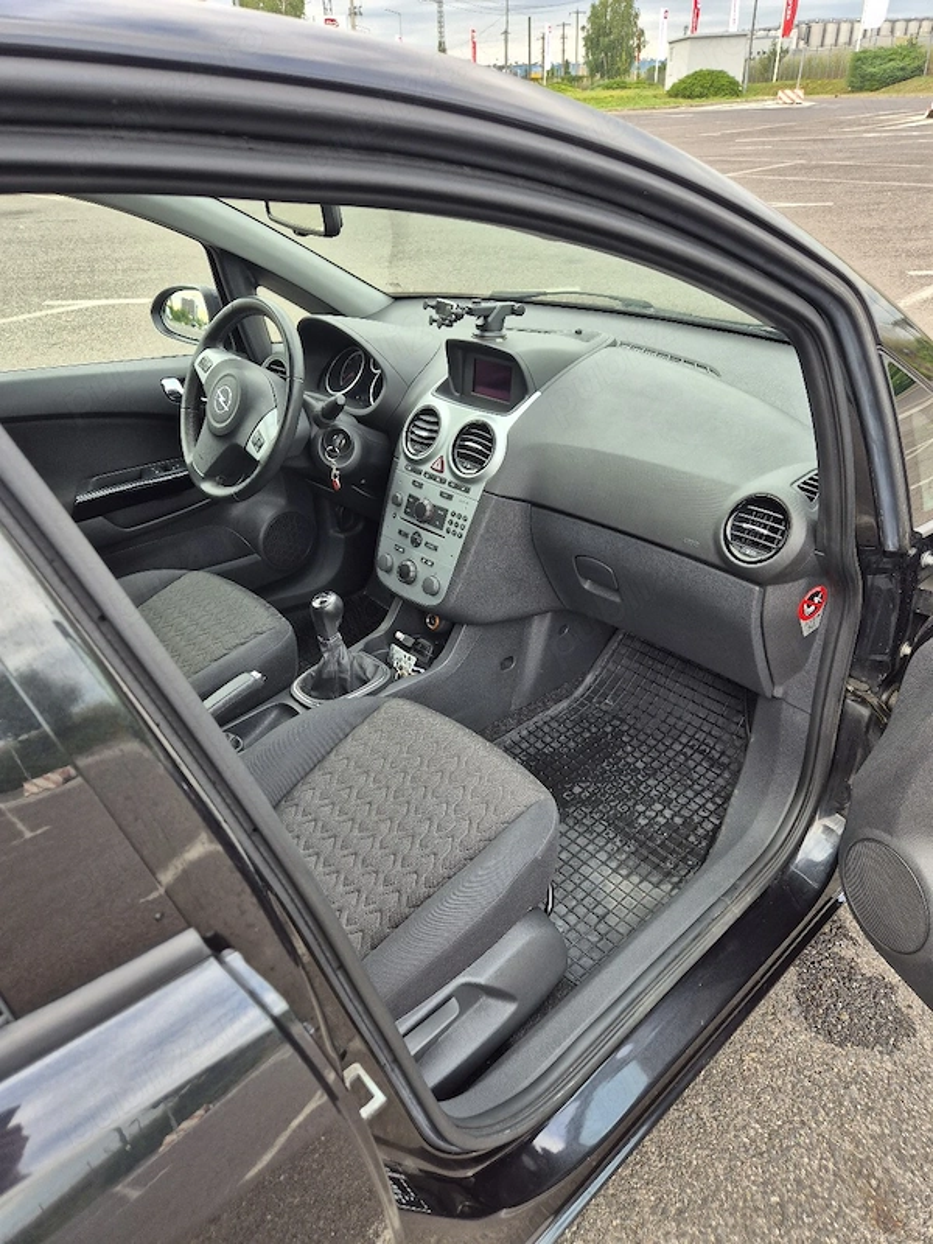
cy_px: 622
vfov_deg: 73.9
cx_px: 466
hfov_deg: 58.9
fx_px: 827
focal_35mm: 23
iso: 25
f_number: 1.8
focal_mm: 5.4
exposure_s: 1/182
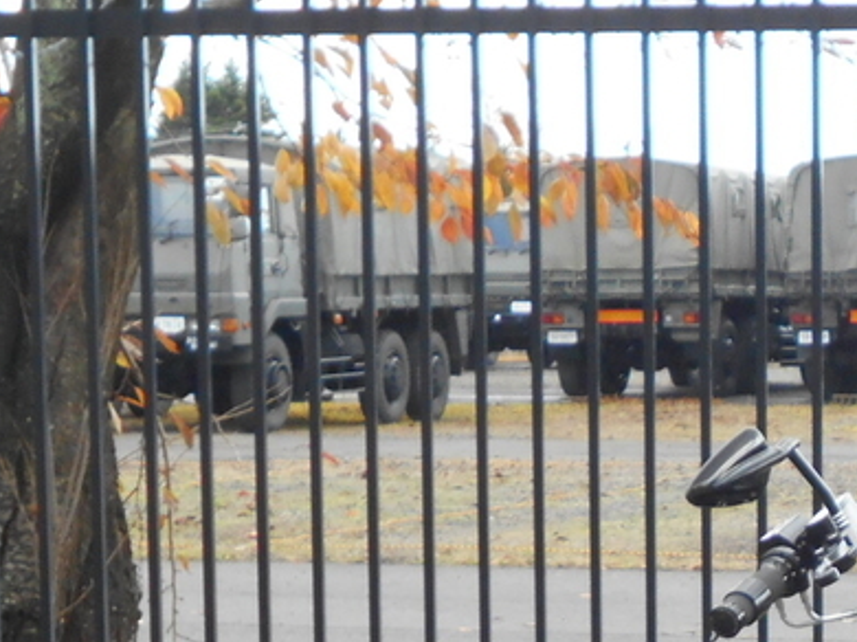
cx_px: 800
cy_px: 851
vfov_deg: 9.4
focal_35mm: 154
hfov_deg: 12.7
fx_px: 3810
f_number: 4.5
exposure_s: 1/250
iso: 200
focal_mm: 8.8
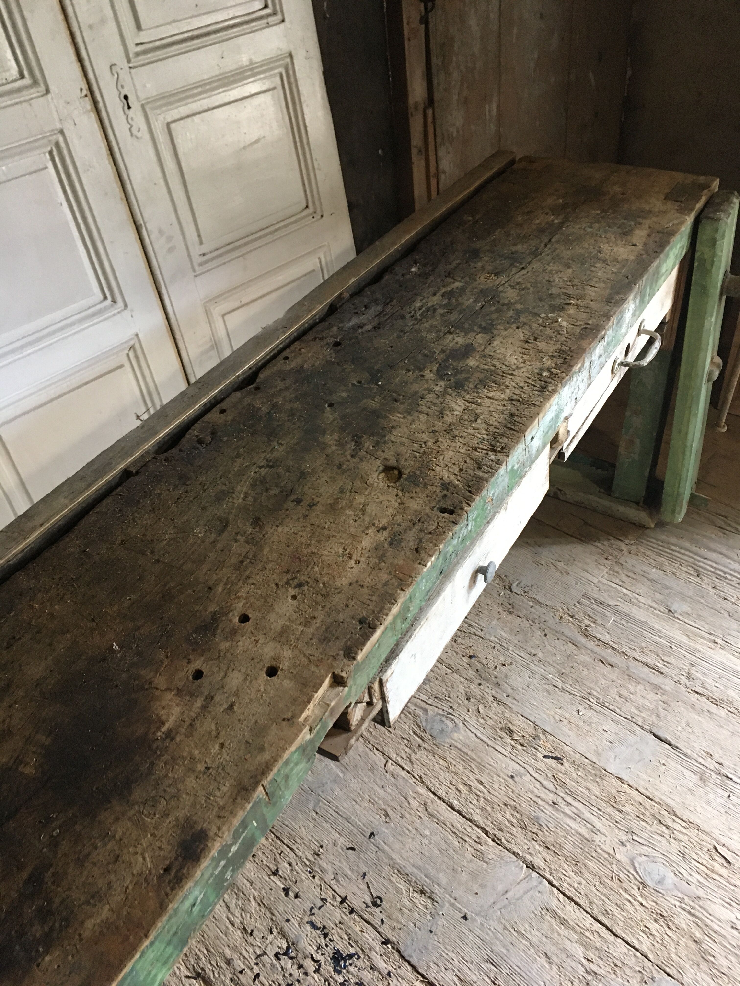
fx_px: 827
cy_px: 493
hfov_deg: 48.2
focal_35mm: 29
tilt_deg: -38.6
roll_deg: +9.9
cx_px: 370
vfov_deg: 61.7
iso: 200
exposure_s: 1/33
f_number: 2.2
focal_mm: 4.15
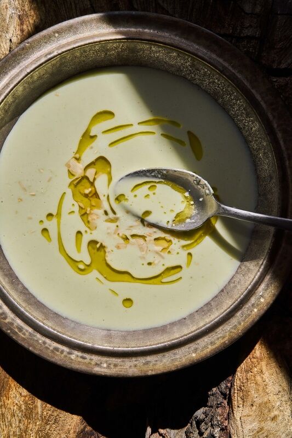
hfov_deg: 37.8
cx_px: 146
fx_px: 426
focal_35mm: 35
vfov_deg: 54.4
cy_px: 219
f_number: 16
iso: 400
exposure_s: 1/200
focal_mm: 35
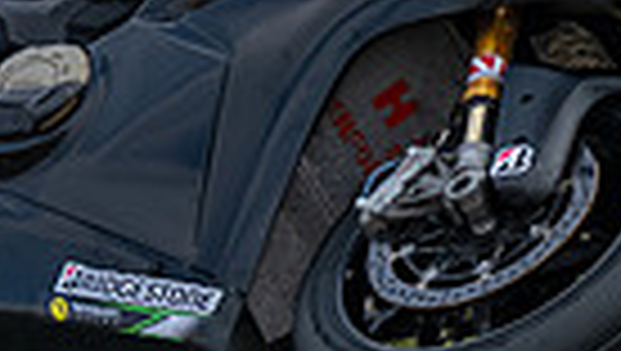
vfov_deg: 1.0
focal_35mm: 1223
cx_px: 240
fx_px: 20162
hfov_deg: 1.8
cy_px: 163
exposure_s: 1/1250
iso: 450
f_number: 5.6
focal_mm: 210
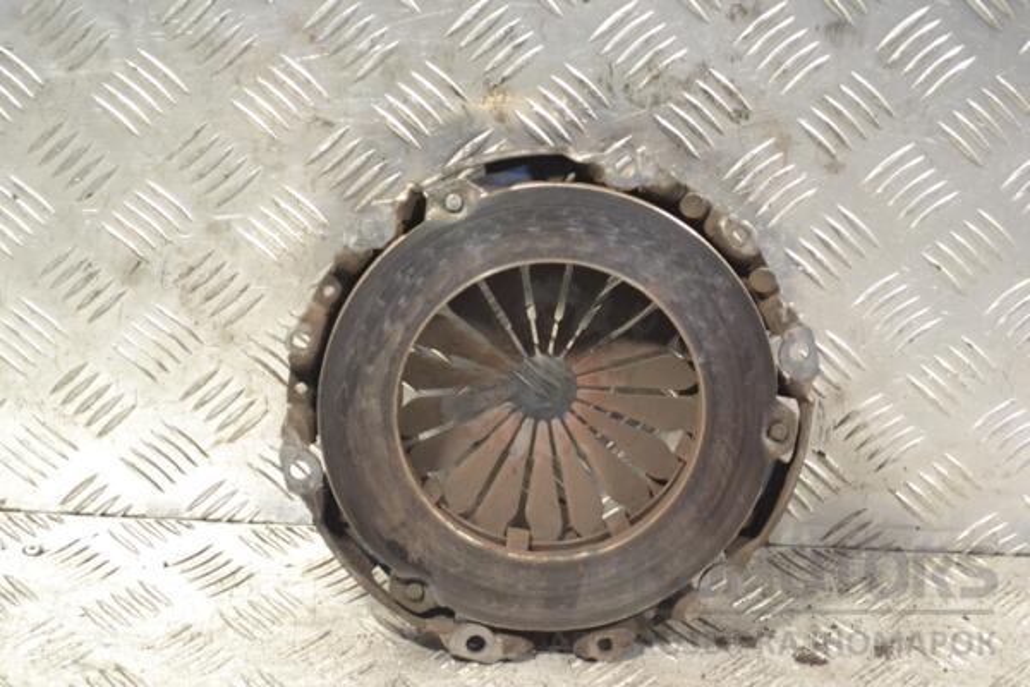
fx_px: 2360
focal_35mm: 82
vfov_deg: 16.6
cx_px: 515
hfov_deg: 24.6
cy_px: 344
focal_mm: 55
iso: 3200
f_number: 5.6
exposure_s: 1/125
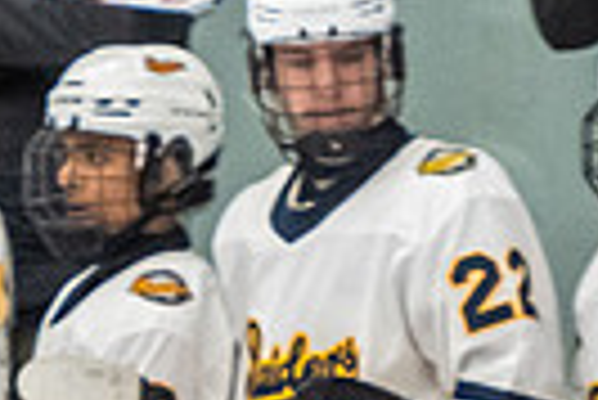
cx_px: -30
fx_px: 24079
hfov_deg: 1.4
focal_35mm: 1448
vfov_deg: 1.0
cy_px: 997
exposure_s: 1/800
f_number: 2.8
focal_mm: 160
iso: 3200
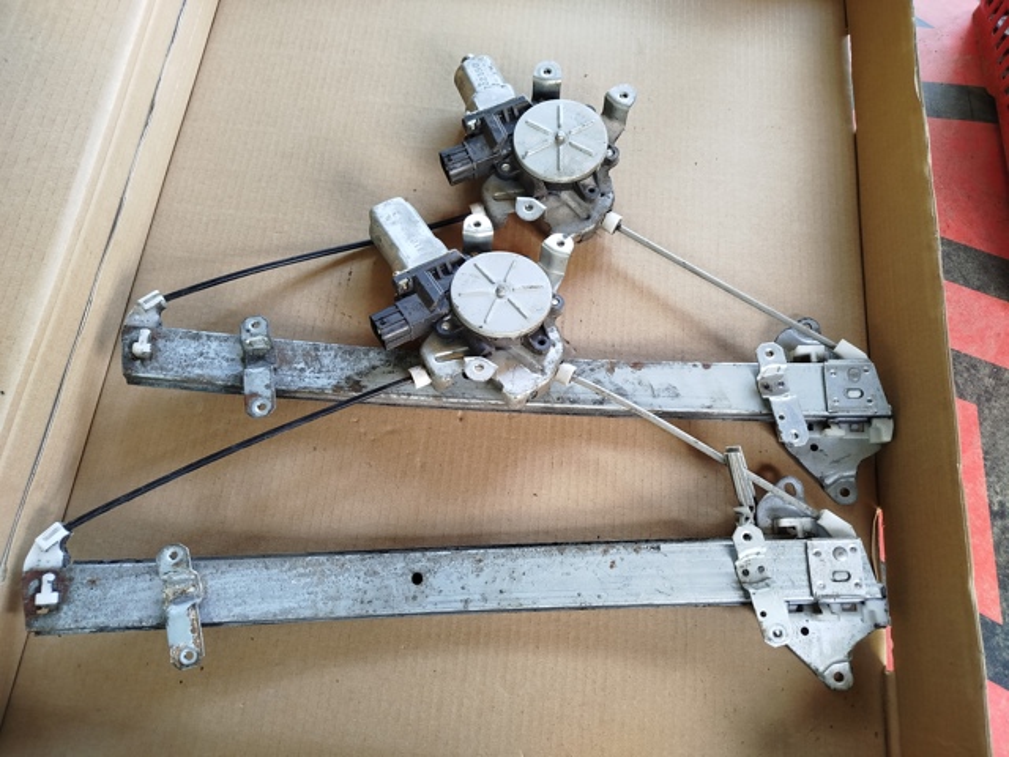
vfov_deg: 56.8
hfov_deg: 71.6
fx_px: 700
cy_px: 378
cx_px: 504
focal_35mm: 24
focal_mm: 5.31
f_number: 1.7
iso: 200
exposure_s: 1/50
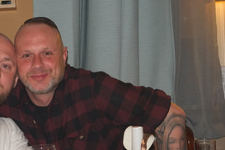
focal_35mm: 86
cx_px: 37
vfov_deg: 15.9
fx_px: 537
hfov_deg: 23.2
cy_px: 101
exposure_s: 1/15
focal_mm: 31.5
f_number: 6.4
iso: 800
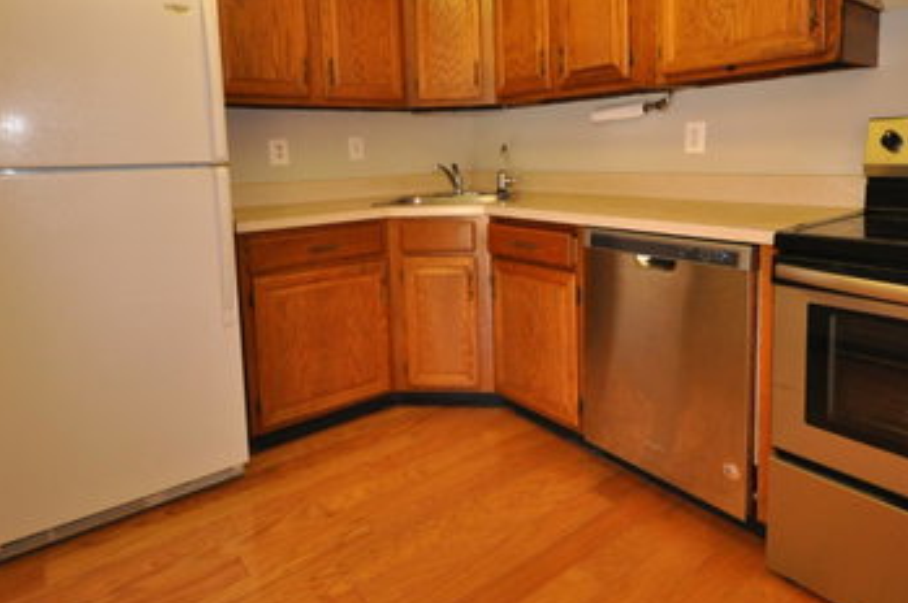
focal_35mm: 22
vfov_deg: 56.1
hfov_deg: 78.5
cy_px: 208
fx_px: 554
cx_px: 494
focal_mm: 10
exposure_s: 1/60
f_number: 4
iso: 800
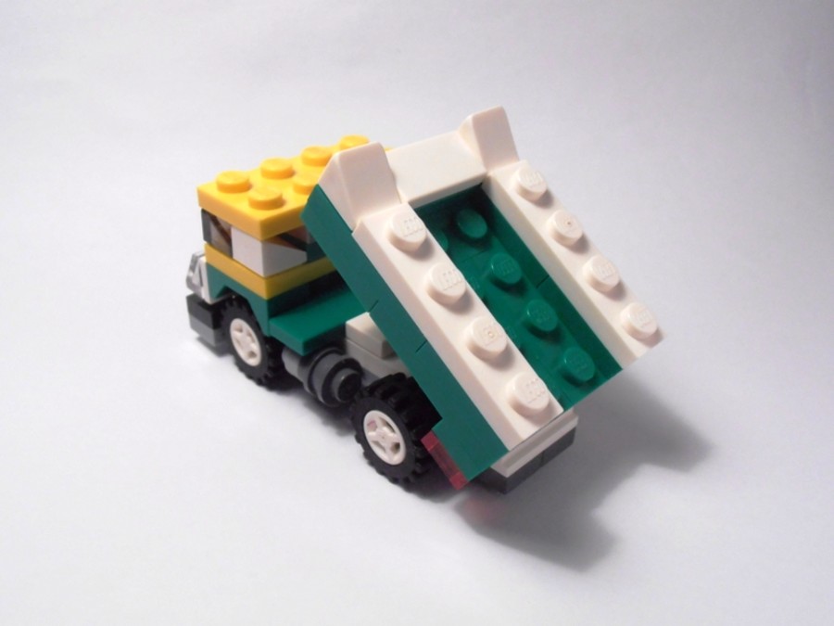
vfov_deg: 38.7
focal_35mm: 37
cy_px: 313
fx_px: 891
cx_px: 417
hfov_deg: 50.1
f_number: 3.9
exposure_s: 1/320
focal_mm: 6.61
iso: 320
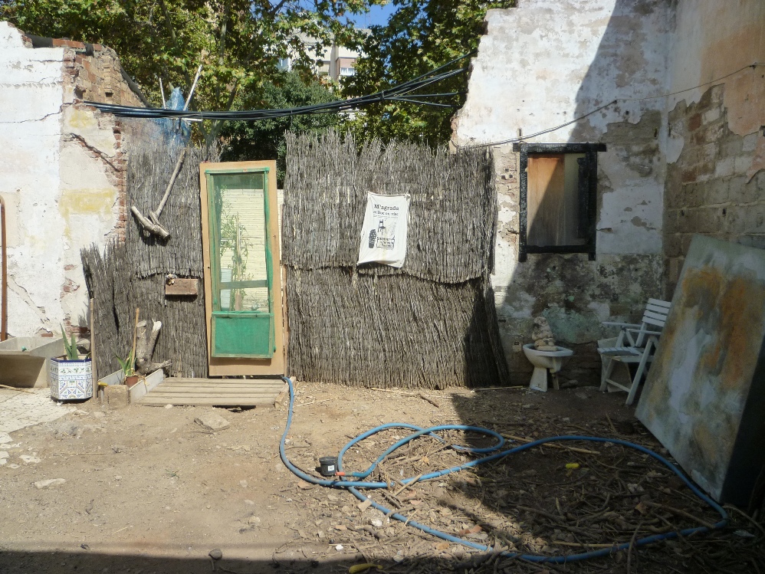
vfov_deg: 48.2
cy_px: 287
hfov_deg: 61.6
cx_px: 382
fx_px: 641
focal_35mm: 29
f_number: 4
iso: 125
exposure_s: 1/640
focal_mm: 5.2
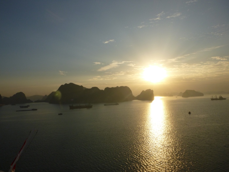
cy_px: 86
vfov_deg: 51.4
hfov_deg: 65.3
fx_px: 179
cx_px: 114
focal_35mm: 27
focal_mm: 4.8
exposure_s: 1/250
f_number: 9
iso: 100
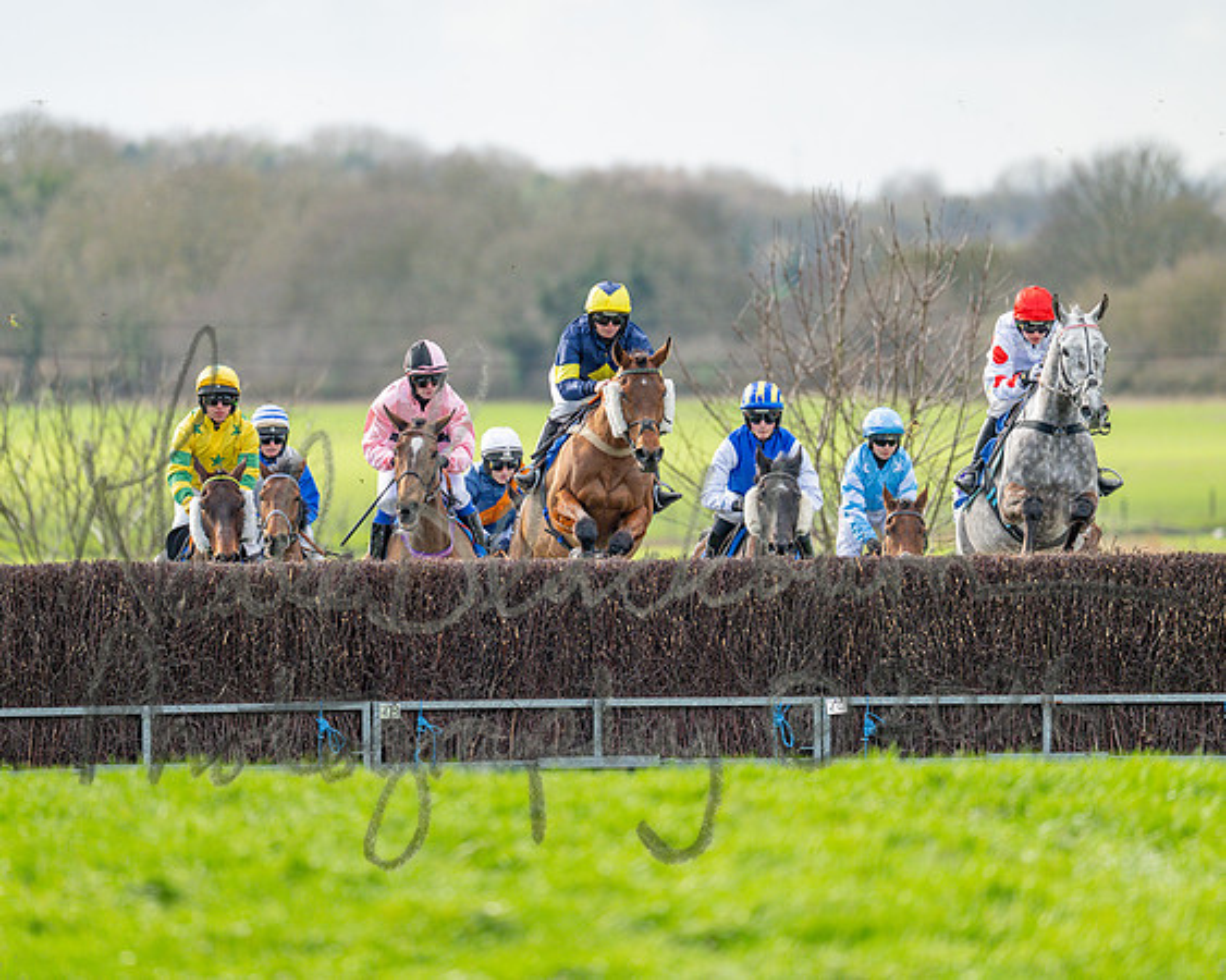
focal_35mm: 450
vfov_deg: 3.4
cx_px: 490
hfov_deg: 4.3
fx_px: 16340
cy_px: 490
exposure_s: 1/1600
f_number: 4.5
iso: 500
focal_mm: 400
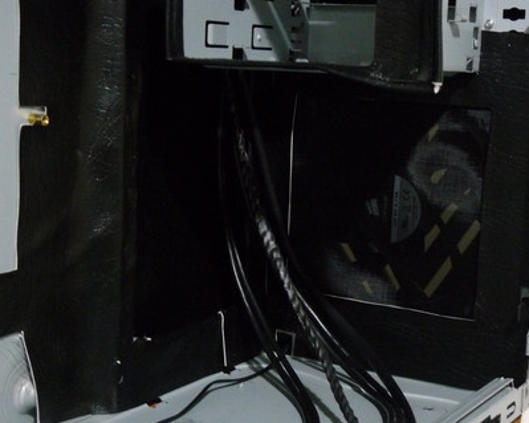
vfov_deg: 21.3
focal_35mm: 72
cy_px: 207
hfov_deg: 26.4
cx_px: 293
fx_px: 1127
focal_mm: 8.2
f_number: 3.6
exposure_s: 1/4
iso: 400
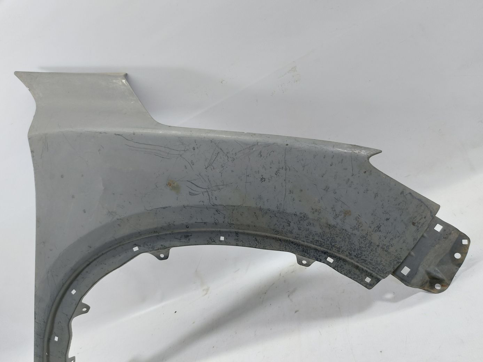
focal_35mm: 24
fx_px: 335
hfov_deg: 71.6
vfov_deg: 56.8
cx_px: 242
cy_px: 181
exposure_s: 1/50
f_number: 1.8
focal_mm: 5.23
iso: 125
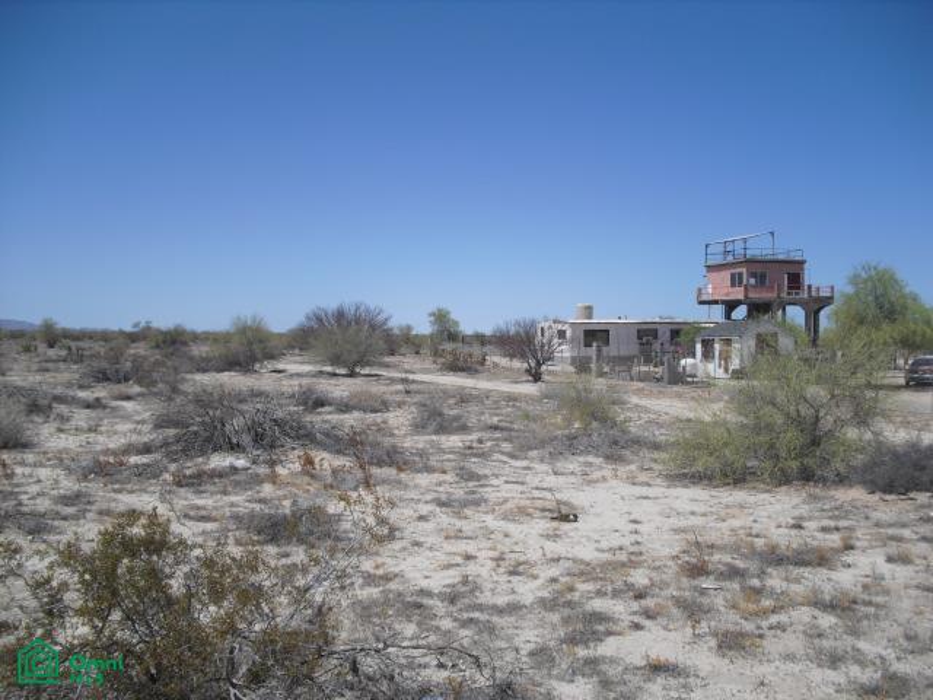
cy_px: 350
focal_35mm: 36
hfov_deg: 51.4
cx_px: 466
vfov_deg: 39.7
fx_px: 970
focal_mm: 6.3
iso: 64
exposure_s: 1/250
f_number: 7.8
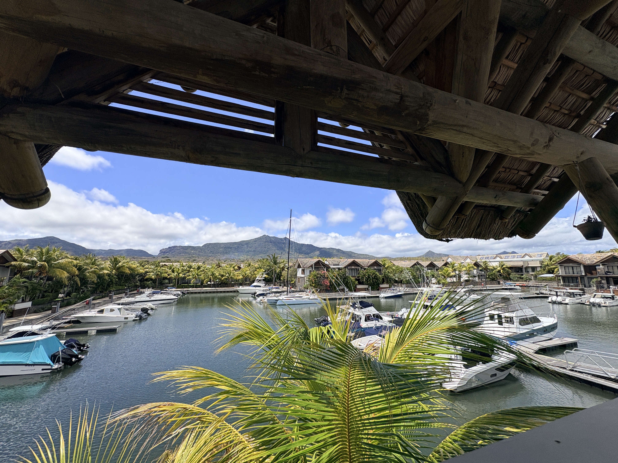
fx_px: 250
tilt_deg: +9.9
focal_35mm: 14
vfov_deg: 85.7
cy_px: 232
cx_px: 309
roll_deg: +0.2
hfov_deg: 102.1
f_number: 2.2
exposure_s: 1/2415
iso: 40
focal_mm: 2.22
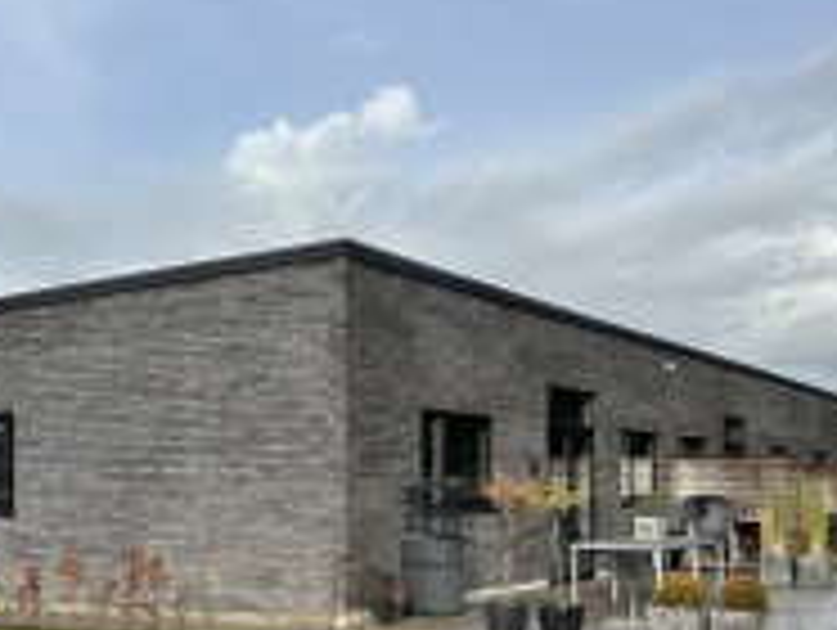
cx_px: 410
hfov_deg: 36.8
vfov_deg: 27.8
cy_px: 454
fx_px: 1259
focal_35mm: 52
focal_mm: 5.96
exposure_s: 1/1751
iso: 50
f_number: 1.6
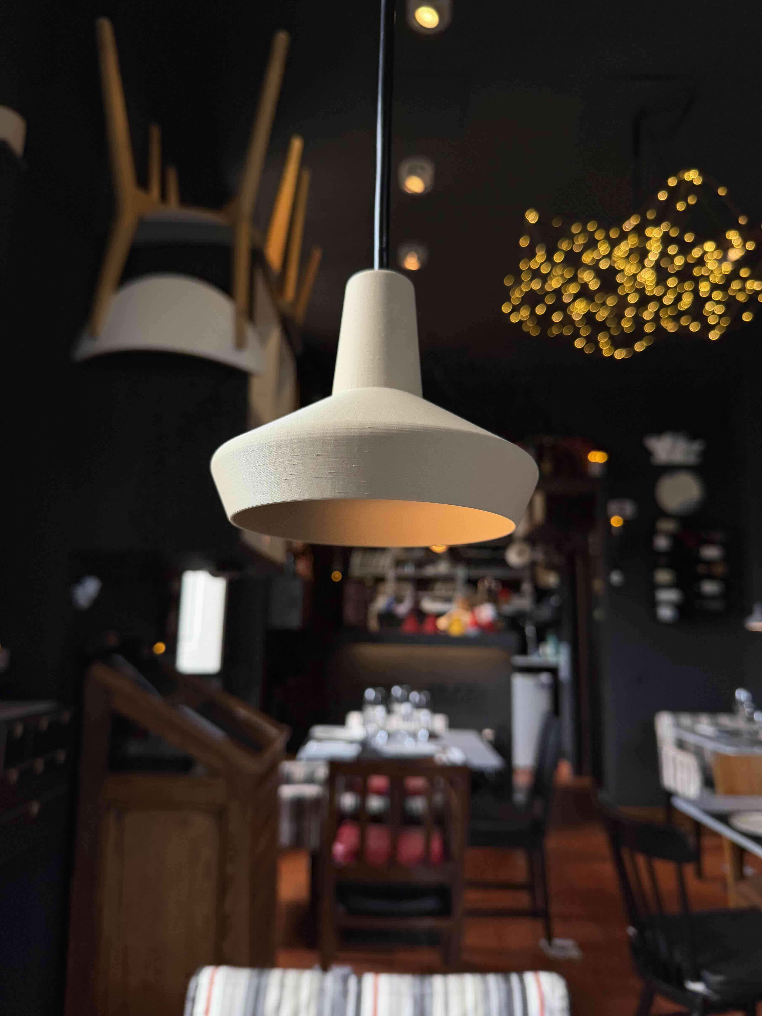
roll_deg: -2.0
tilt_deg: +8.8
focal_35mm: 24
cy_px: 508
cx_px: 381
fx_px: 704
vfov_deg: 71.6
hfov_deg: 56.8
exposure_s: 1/100
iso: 125
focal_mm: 6.76
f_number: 1.78
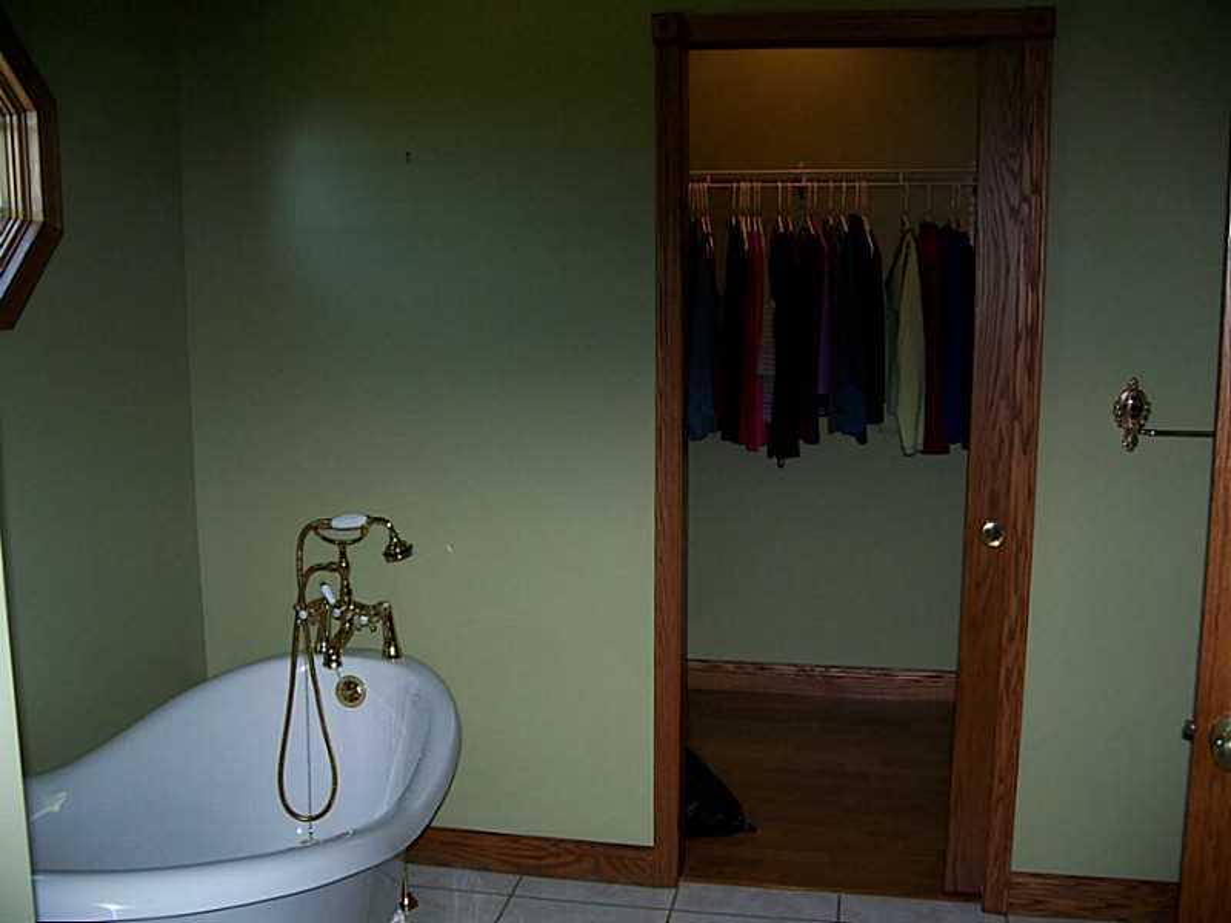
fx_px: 1316
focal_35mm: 37
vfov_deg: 38.7
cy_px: 462
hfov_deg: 50.1
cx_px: 616
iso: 125
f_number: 2.8
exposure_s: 1/60
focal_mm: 7.8
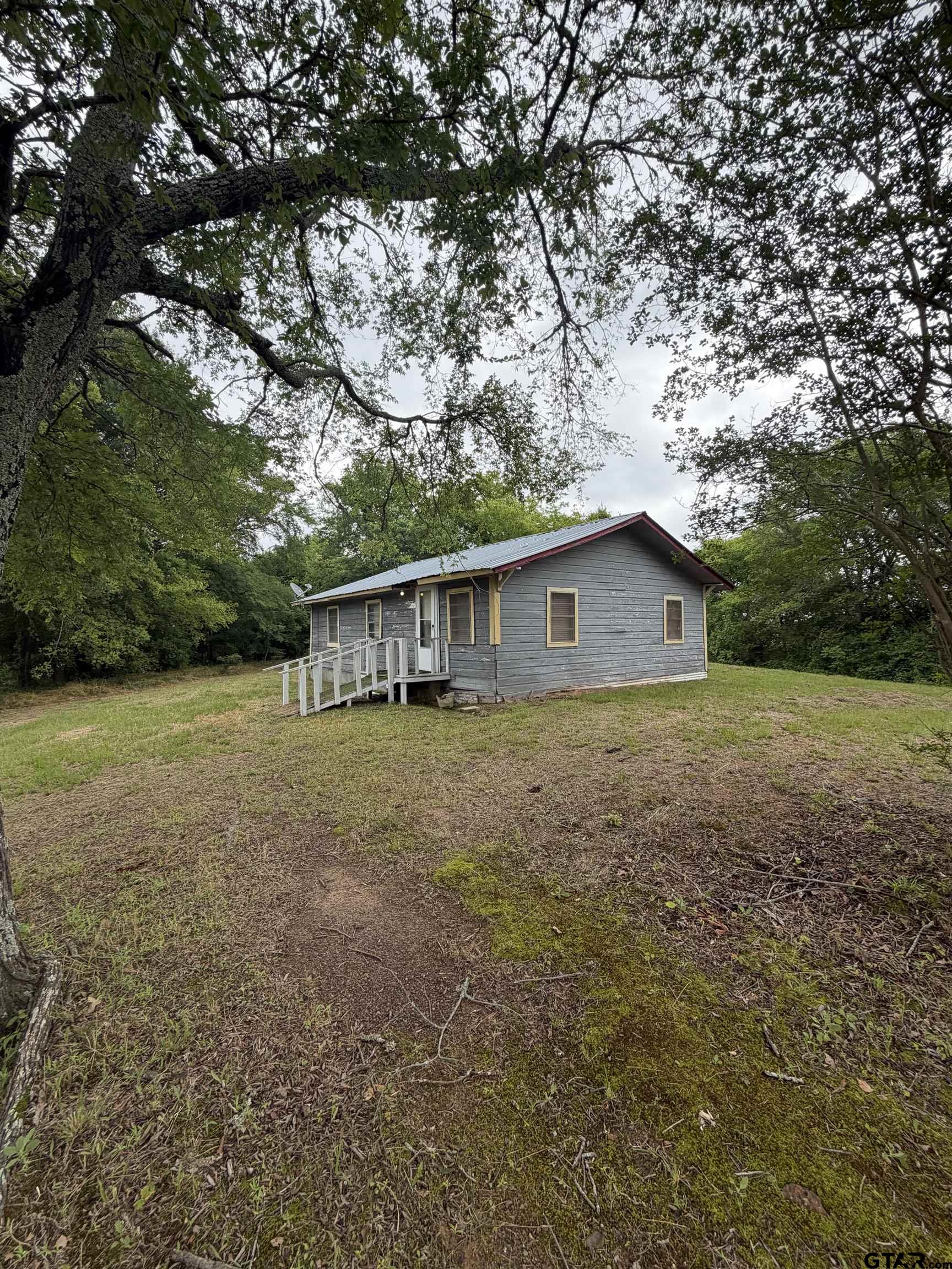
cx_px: 476
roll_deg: +0.0
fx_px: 513
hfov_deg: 85.7
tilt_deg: -0.8
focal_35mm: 14
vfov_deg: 102.1
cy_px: 634
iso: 40
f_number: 2.2
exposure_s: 1/658
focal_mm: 2.22
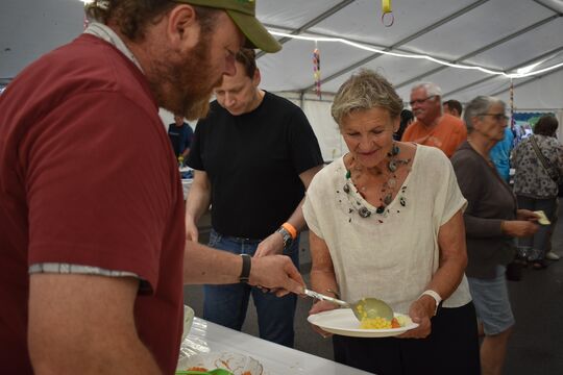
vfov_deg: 36.9
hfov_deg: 53.1
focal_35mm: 36
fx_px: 563
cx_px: 282
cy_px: 188
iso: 400
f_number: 4
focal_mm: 24
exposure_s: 1/60
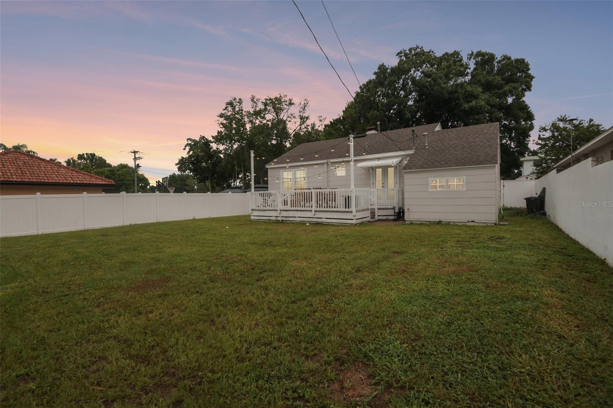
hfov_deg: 96.7
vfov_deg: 73.7
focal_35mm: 16
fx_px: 272
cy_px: 204
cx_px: 306
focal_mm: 16
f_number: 8
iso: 400
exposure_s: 1/640
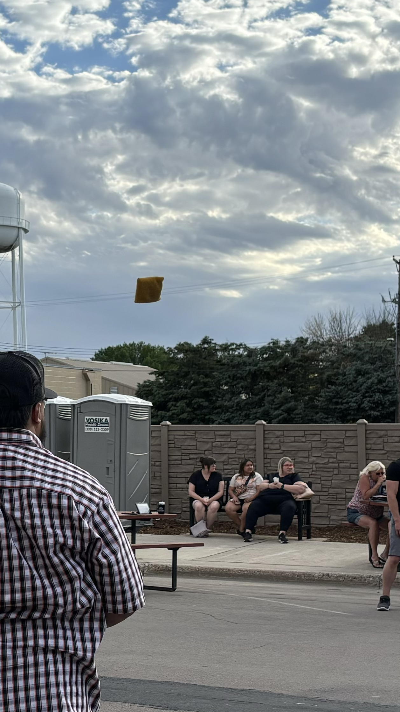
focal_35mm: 50
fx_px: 943
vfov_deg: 41.0
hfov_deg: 24.0
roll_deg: -0.2
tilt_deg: +3.4
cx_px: 215
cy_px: 456
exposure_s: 1/3788
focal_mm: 5.96
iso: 50
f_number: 1.6
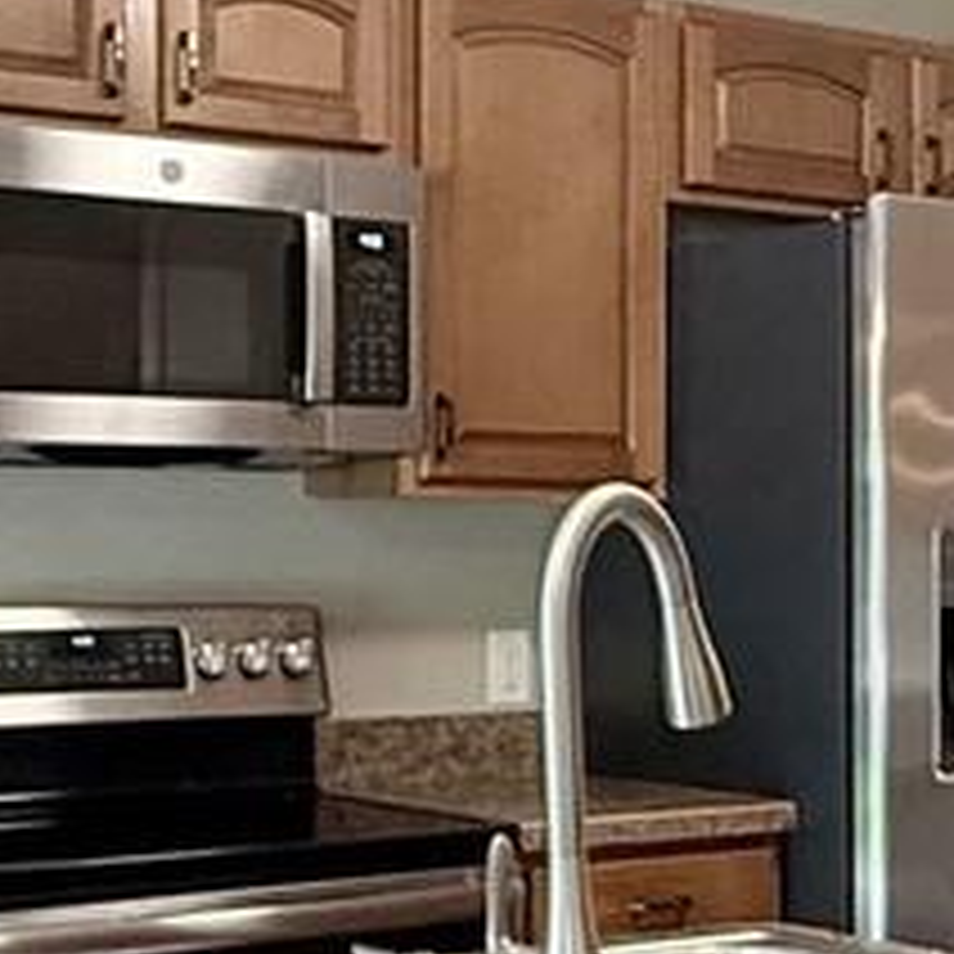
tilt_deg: -2.5
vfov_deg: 20.5
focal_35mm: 84
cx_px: 896
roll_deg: -0.2
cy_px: 662
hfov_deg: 20.2
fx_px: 2619
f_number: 2.2
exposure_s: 1/120
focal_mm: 2.22
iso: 400
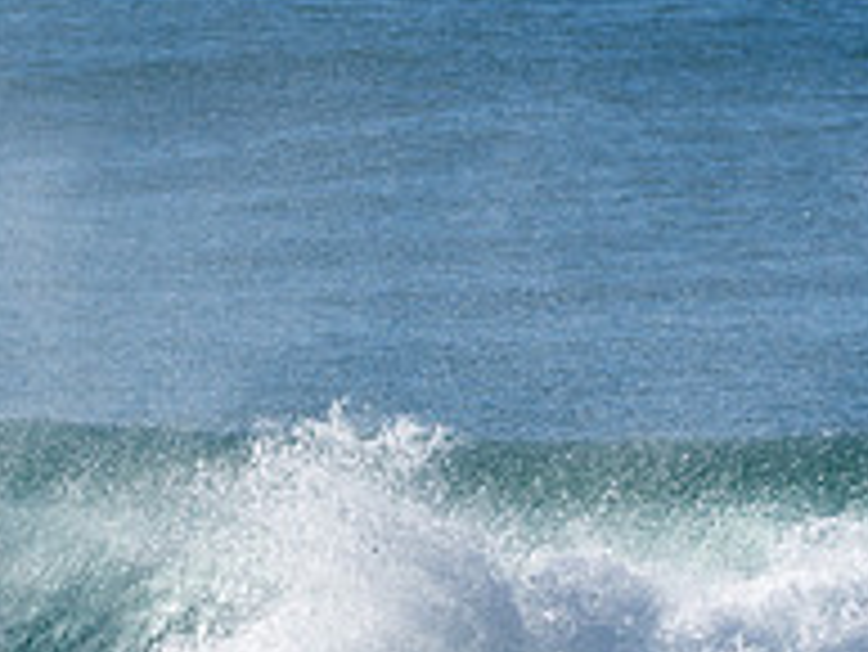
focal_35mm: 2163
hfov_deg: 0.9
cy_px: 848
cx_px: -72
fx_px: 54271
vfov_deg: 0.7
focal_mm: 500
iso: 100
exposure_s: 1/320
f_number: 8
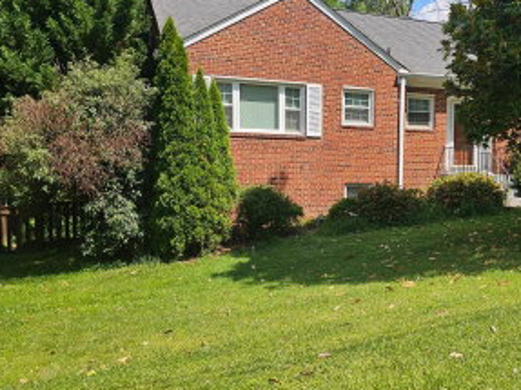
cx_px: 396
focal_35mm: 41
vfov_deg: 35.1
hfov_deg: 44.2
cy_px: 205
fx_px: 617
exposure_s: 1/641
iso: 10
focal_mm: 6.3
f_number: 1.7
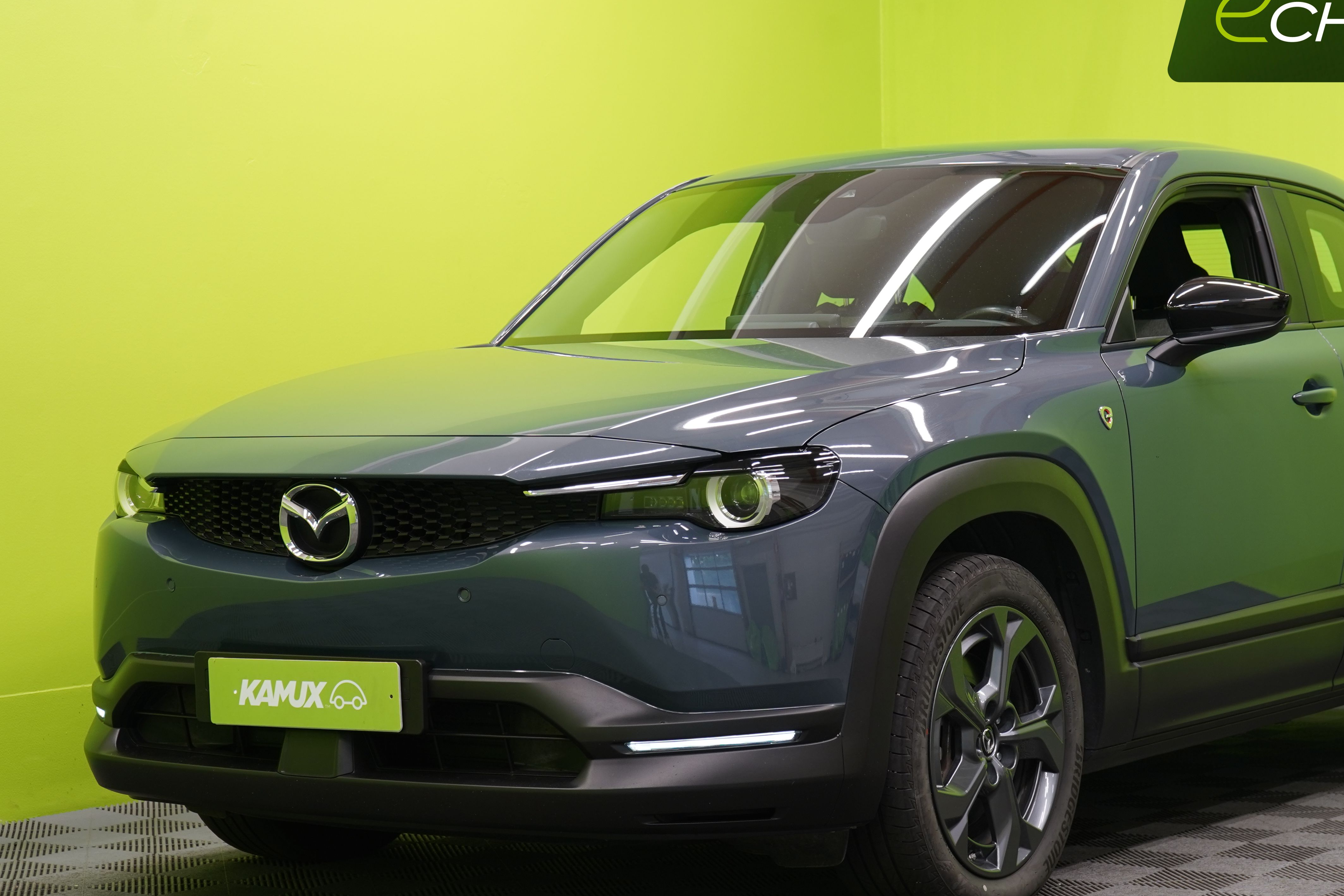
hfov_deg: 25.6
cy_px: 404
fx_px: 2949
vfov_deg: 17.3
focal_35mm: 79
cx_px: 842
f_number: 5
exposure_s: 1/25
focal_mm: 56
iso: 400
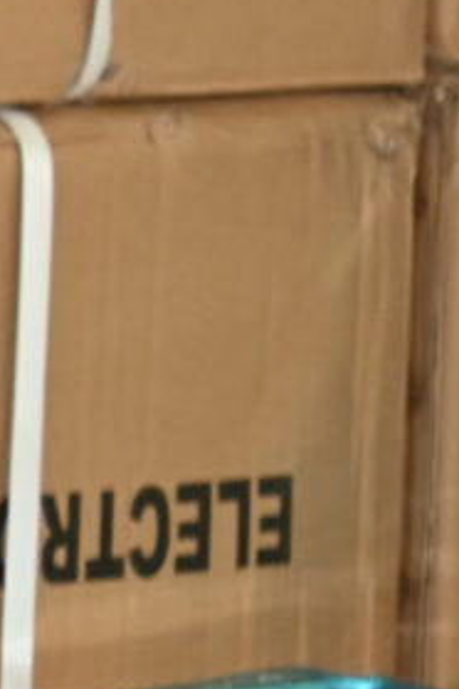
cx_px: -2552
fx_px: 7707
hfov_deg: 3.0
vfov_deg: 5.1
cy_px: 112
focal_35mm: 403
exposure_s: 1/60
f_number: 4
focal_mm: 44
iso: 1600
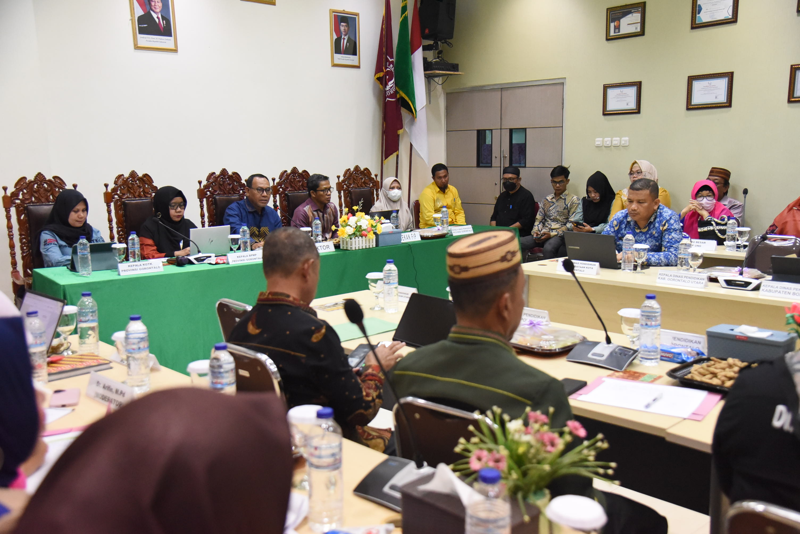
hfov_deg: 54.4
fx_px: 778
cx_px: 400
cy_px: 267
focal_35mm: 35
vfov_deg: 37.9
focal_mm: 35
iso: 6400
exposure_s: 1/200
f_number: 4
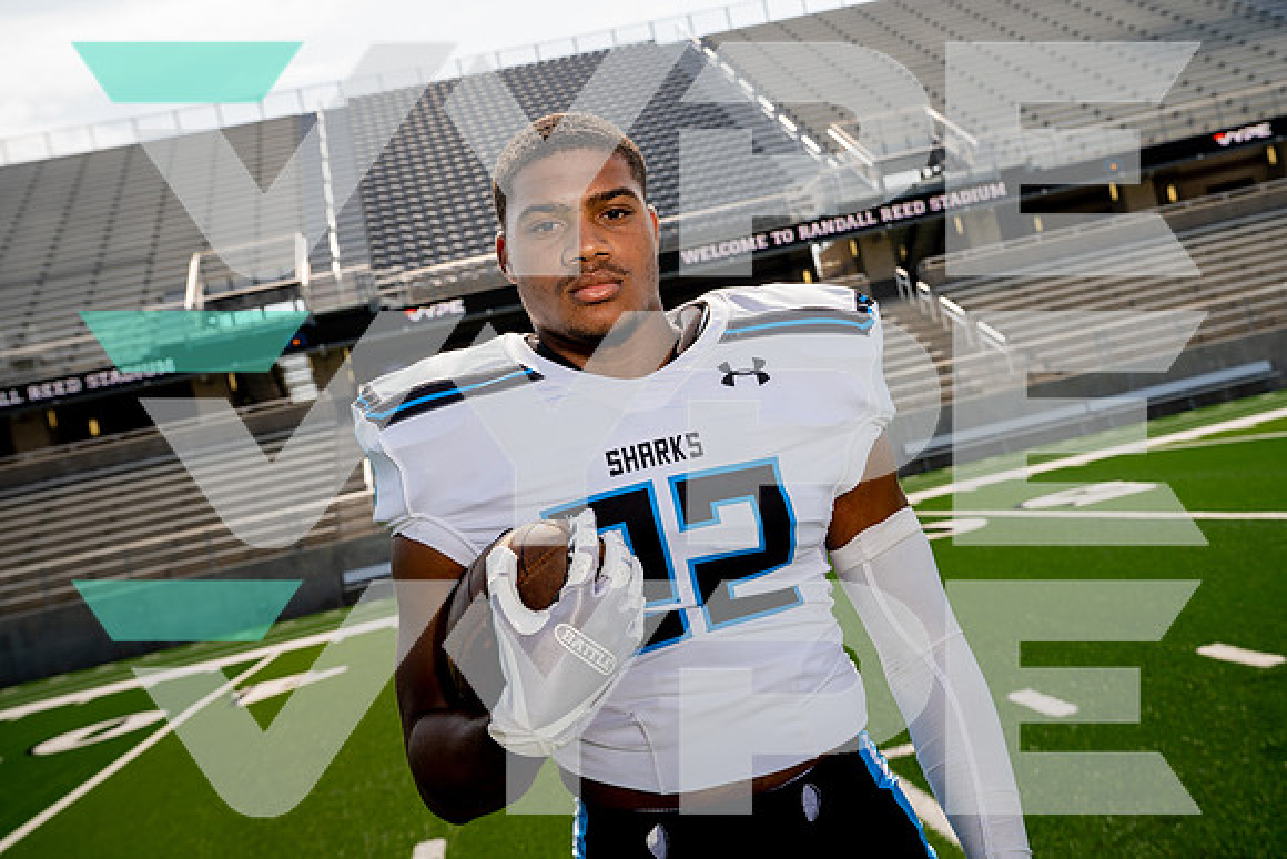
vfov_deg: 30.5
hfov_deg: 44.5
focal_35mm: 44
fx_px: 1573
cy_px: 430
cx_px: 644
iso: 100
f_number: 7.1
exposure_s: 1/250
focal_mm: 44
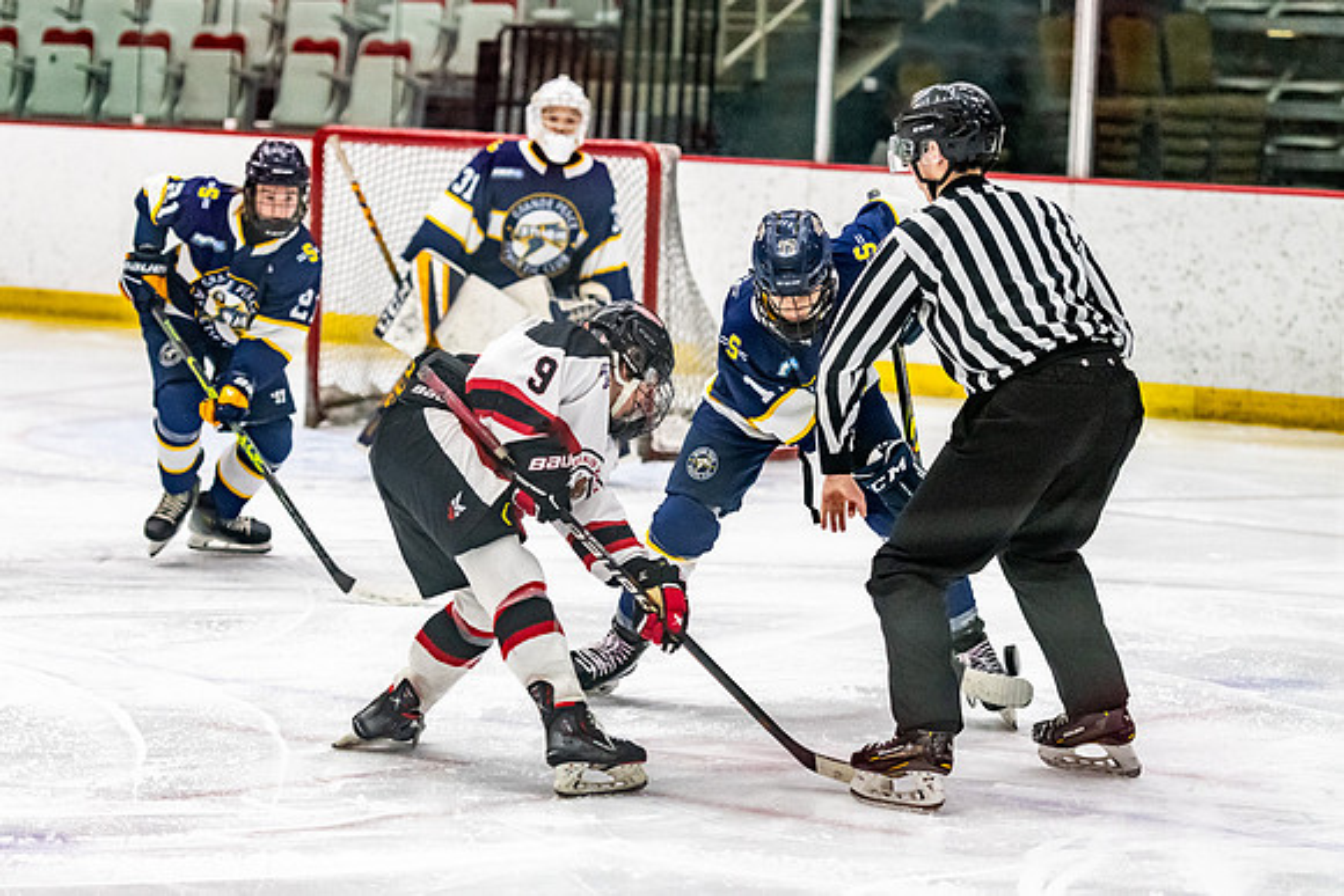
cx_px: 681
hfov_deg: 14.3
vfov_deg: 9.6
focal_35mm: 143
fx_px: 5354
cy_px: 375
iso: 3200
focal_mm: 102
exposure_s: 1/640
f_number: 2.8
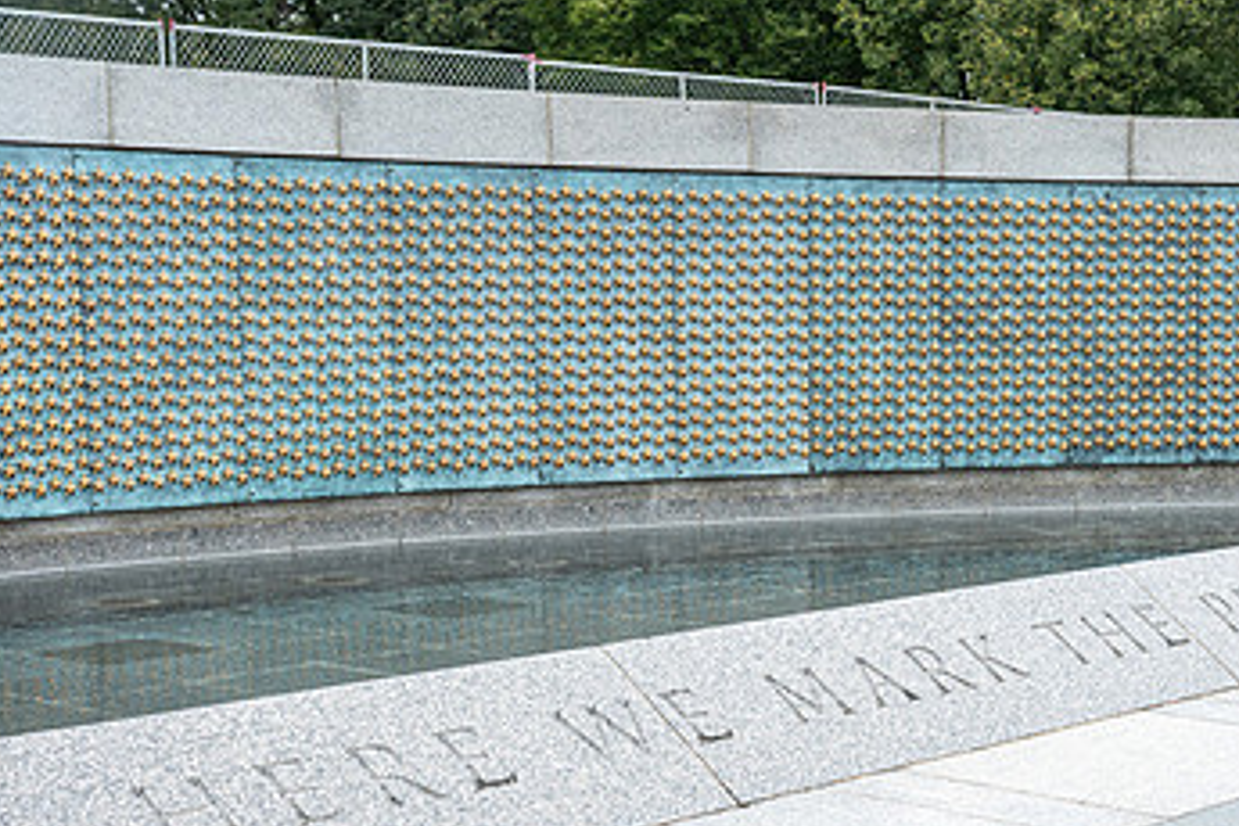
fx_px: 2375
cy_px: 684
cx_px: 984
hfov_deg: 28.6
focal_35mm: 69
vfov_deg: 19.5
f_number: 7.1
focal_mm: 41
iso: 640
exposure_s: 1/400
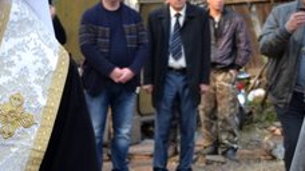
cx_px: -68
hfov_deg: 12.1
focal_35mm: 174
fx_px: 1407
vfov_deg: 7.0
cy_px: 98
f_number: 5.6
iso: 125
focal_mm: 36
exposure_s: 1/125
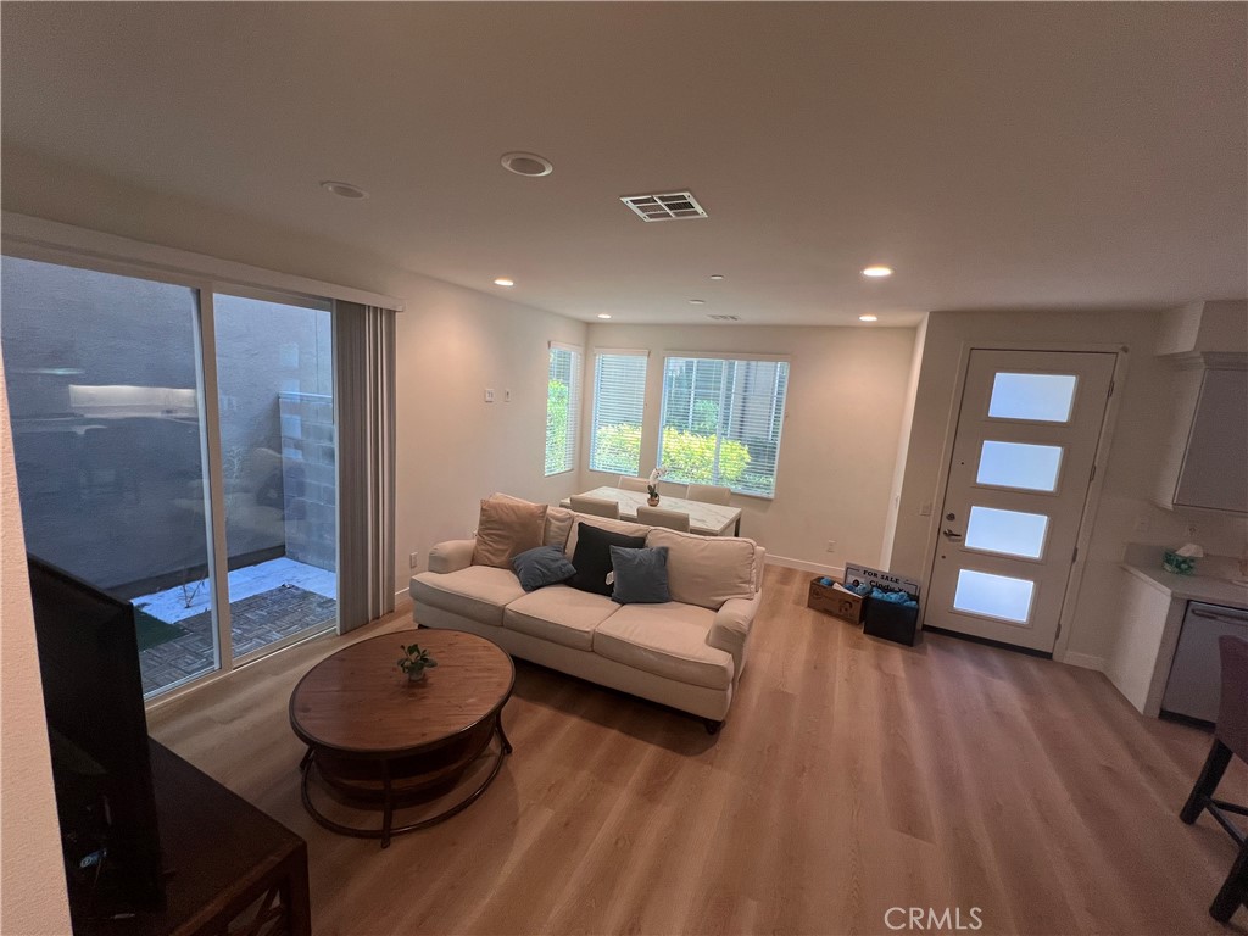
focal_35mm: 13
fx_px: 469
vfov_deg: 89.9
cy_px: 468
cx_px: 624
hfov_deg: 106.2
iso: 100
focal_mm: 1.57
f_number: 1.8
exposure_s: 1/120
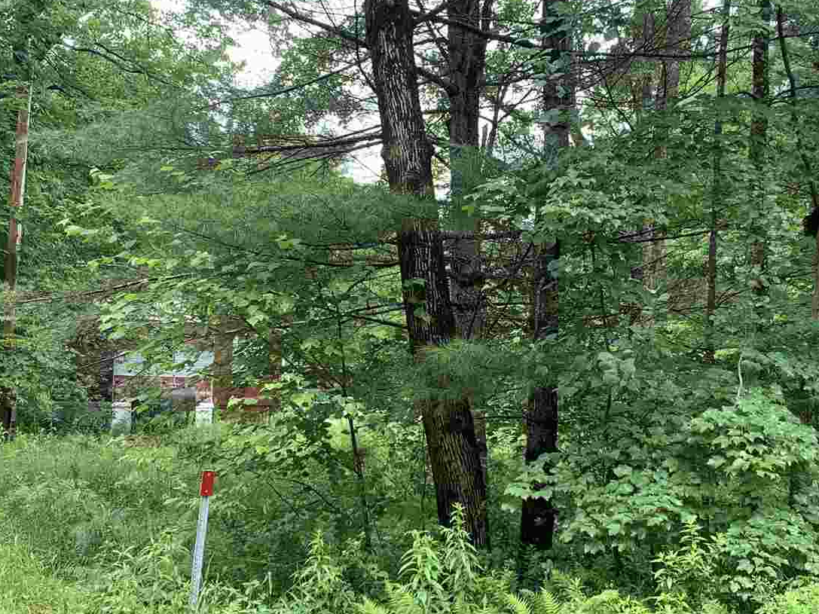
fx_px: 1159
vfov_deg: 29.7
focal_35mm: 49
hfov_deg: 38.8
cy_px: 303
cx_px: 486
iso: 25
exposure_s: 1/260
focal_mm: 4.25
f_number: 1.8
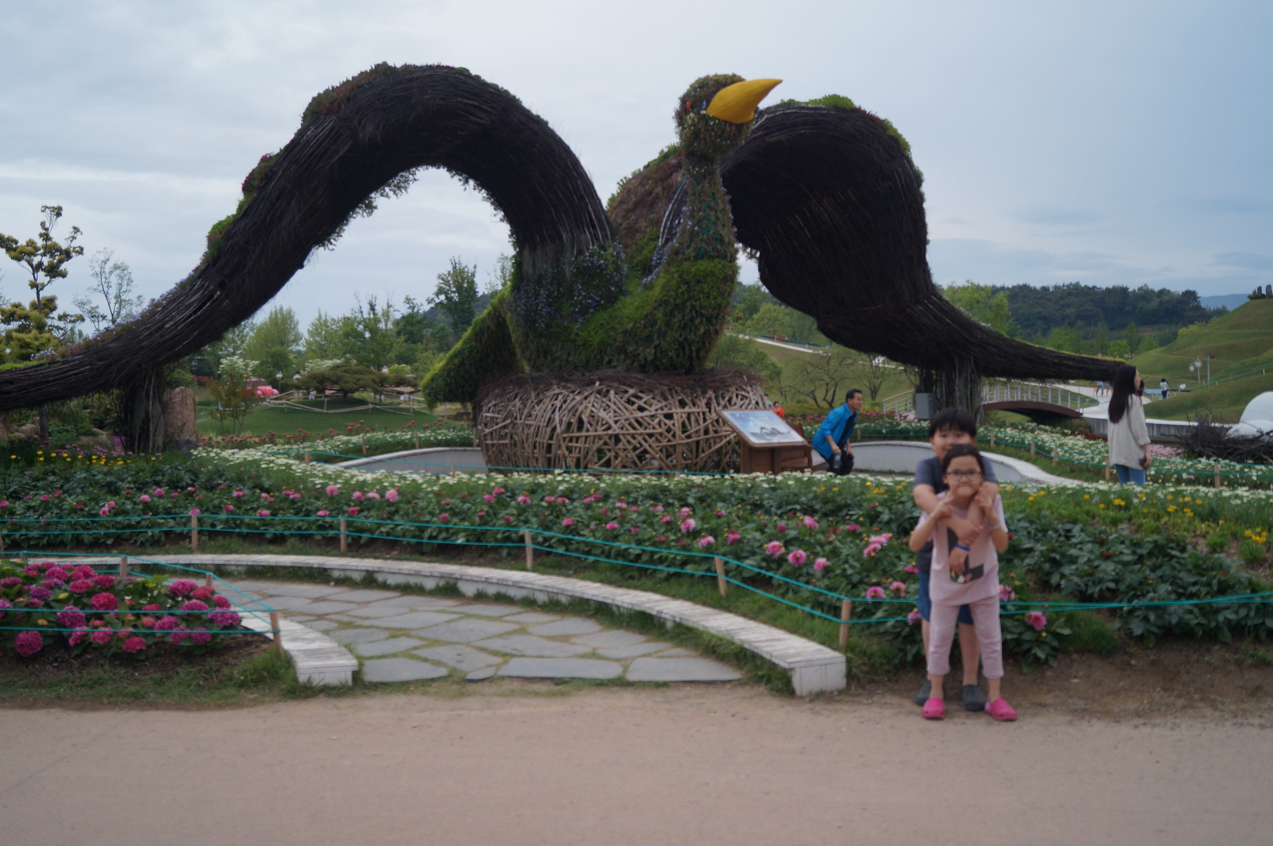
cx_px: 636
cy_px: 423
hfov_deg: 53.2
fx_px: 1272
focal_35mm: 36
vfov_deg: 36.8
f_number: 4
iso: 250
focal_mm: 24
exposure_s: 1/60
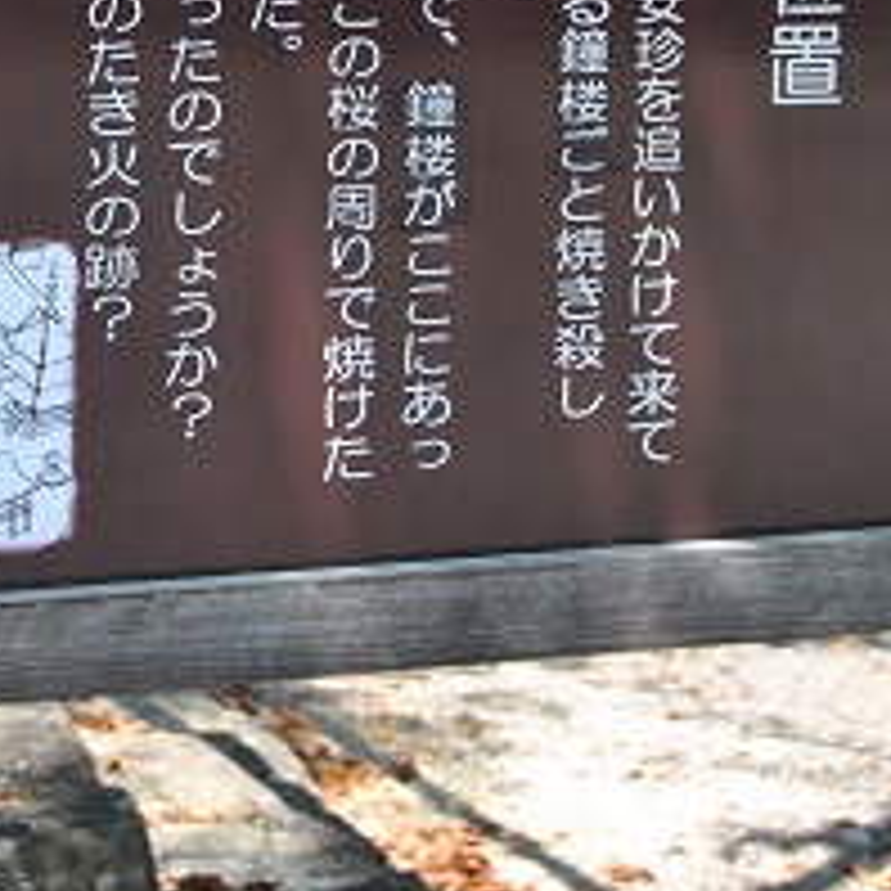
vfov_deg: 10.1
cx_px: 191
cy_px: 47
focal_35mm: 172
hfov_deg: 10.1
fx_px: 5009
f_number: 6.3
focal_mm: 46
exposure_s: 1/160
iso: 100
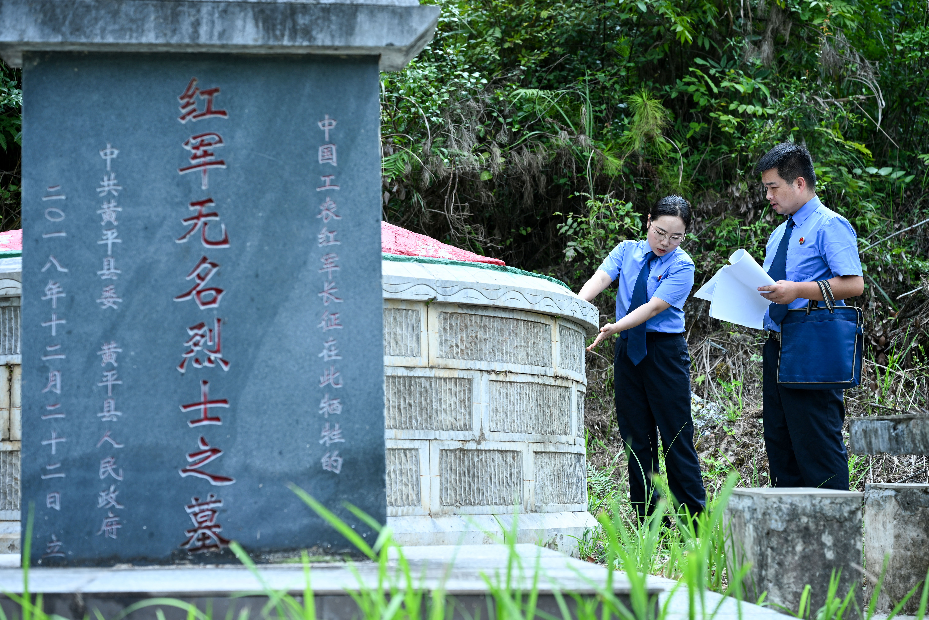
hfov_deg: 32.9
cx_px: 464
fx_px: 1574
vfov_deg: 22.3
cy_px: 310
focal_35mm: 61
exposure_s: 1/800
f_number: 4
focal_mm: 61
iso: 200
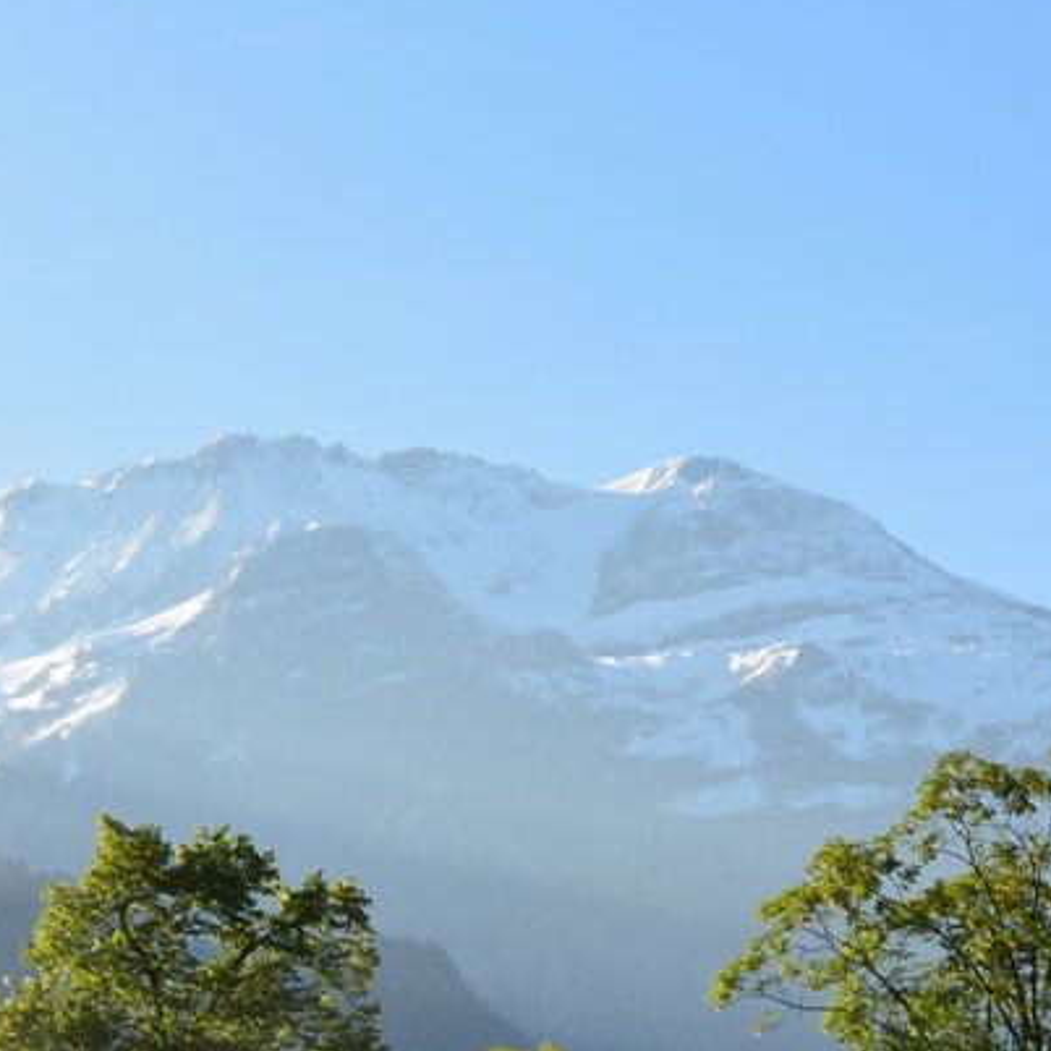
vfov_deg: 14.1
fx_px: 4019
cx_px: 363
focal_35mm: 117
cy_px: 1478
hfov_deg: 14.9
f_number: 11
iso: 160
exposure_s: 1/125
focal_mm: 18
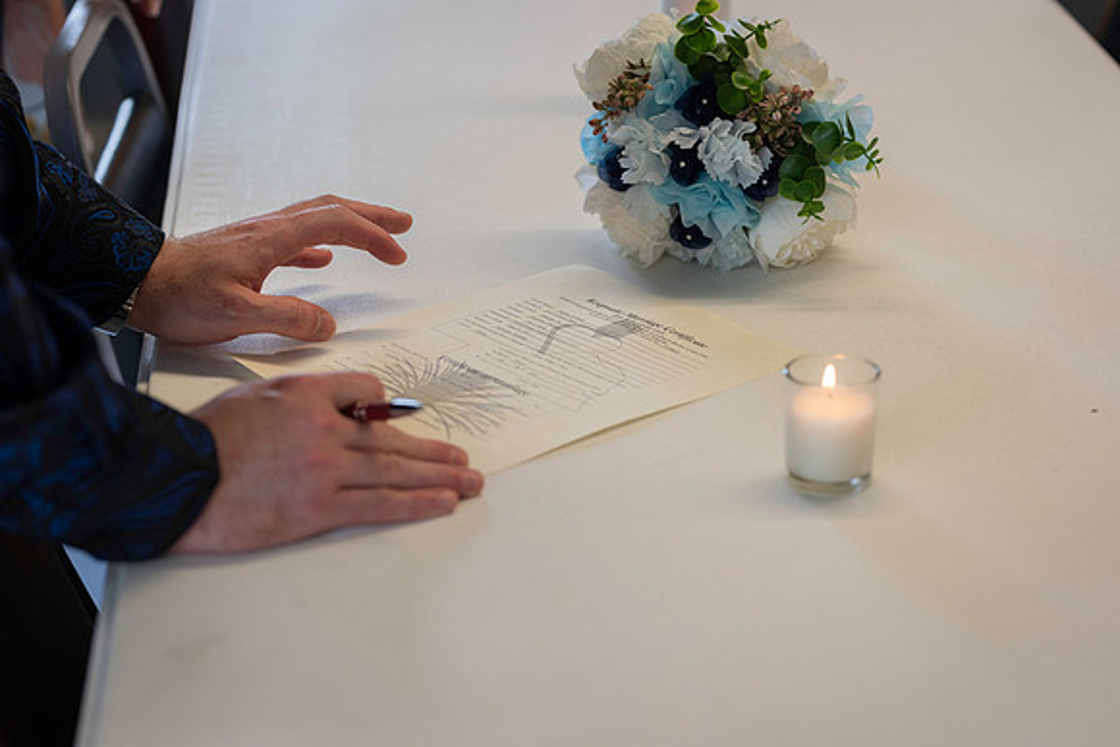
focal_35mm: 85
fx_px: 2645
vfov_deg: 16.1
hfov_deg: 23.9
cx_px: 560
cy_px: 374
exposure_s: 1/125
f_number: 3.5
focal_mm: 85
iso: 640
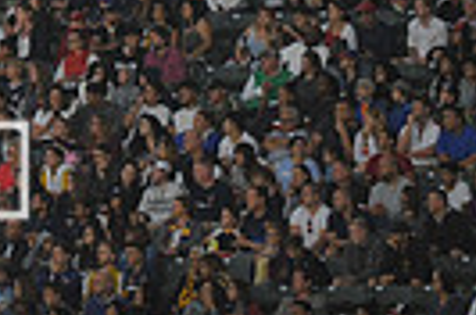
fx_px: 10381
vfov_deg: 1.7
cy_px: -369
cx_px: -225
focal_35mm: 787
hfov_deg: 2.6
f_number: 2.8
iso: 1250
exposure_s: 1/1000
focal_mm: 180
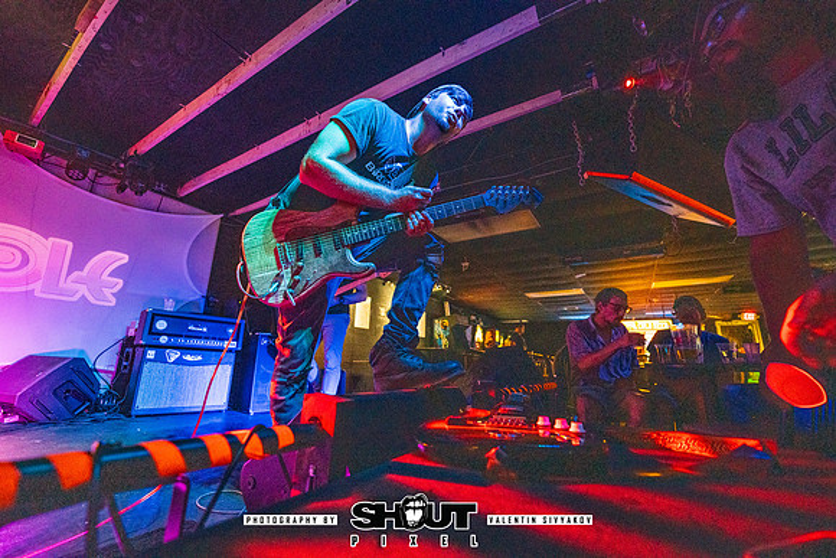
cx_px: 418
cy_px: 279
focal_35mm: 14
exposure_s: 1/250
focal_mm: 14
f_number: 2.8
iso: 8000
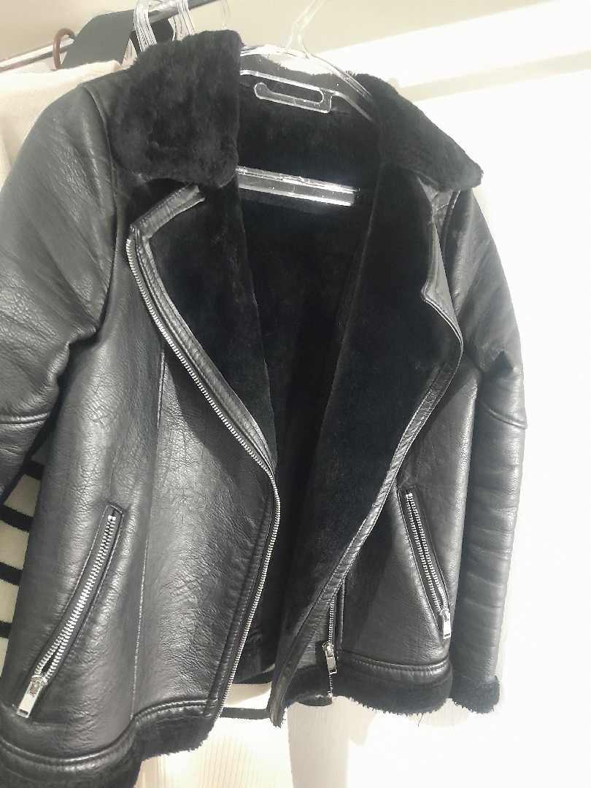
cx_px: 296
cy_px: 394
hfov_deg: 53.1
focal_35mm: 26
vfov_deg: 67.3
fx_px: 592
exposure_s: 1/10
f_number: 1.8
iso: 800
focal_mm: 3.98
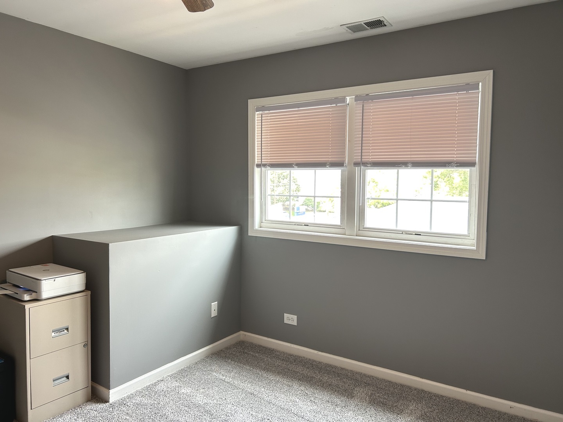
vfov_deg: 53.1
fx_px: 423
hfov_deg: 67.3
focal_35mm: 26
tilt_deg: -4.0
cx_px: 282
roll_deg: +0.0
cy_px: 211
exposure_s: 1/60
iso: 80
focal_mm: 5.7
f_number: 1.5
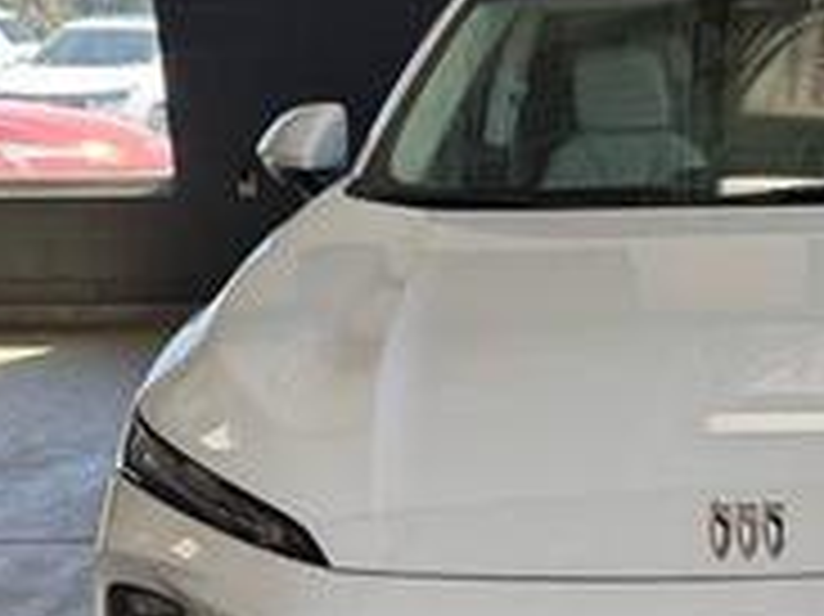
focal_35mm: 66
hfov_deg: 27.7
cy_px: 441
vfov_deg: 22.1
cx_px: 819
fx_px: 1570
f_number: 1.78
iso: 64
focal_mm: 6.76
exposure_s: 1/257
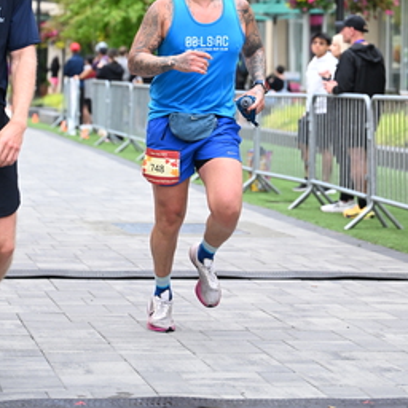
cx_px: 226
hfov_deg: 13.6
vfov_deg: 13.5
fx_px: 1707
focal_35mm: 128
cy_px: 30
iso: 1000
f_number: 2.8
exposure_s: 1/2000
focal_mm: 70
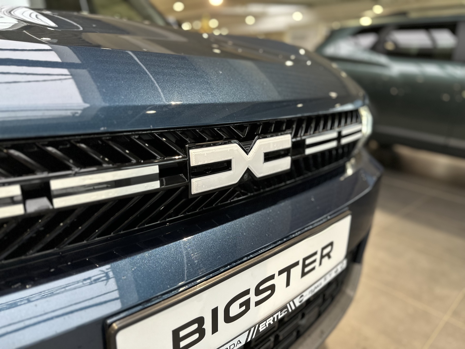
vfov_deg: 56.8
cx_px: 232
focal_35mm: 24
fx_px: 322
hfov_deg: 71.6
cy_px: 174
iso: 200
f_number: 1.78
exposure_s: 1/65
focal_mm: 6.86
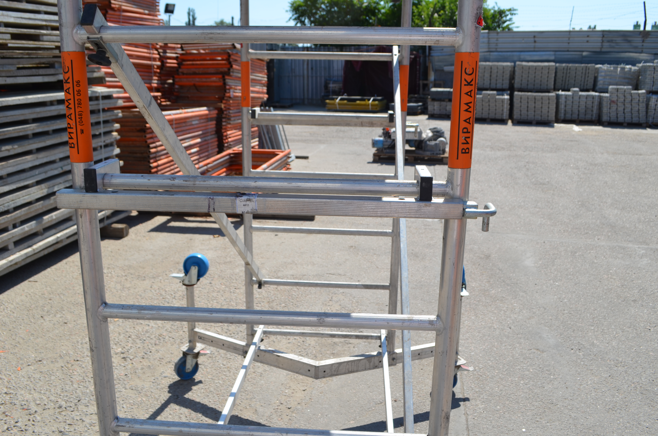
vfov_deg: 39.8
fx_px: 602
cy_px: 218
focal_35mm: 33
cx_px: 329
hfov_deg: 57.3
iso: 100
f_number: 8
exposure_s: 1/250
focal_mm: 22
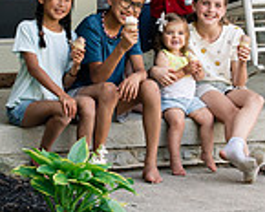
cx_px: 128
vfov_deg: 6.2
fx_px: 1945
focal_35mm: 248
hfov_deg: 7.8
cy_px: 22
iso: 640
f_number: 6.3
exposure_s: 1/250
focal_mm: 85
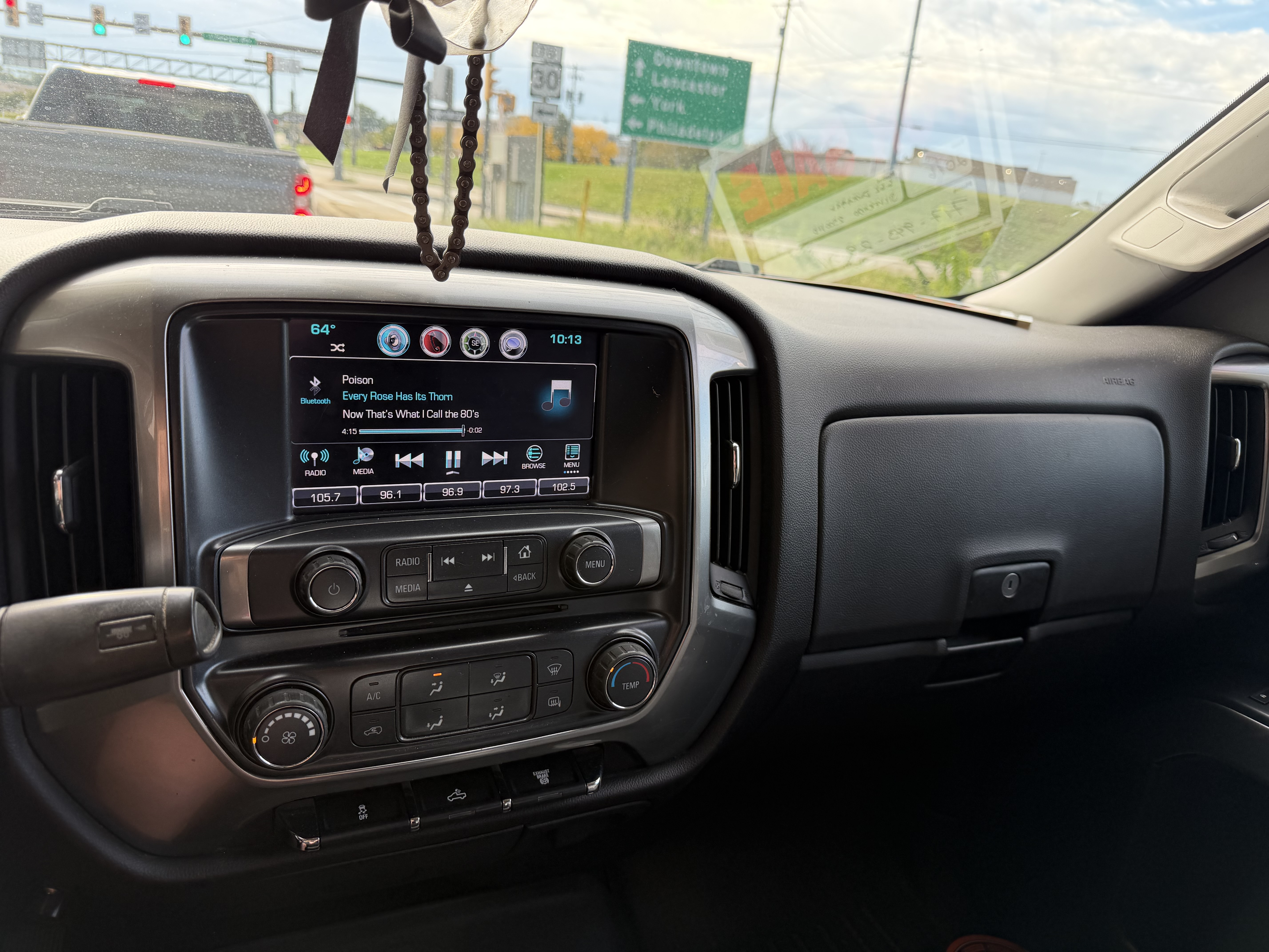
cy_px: 476
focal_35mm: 24
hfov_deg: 71.6
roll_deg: -5.6
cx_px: 634
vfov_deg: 56.8
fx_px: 880
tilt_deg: -18.2
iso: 80
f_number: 1.78
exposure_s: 1/313
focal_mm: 6.76
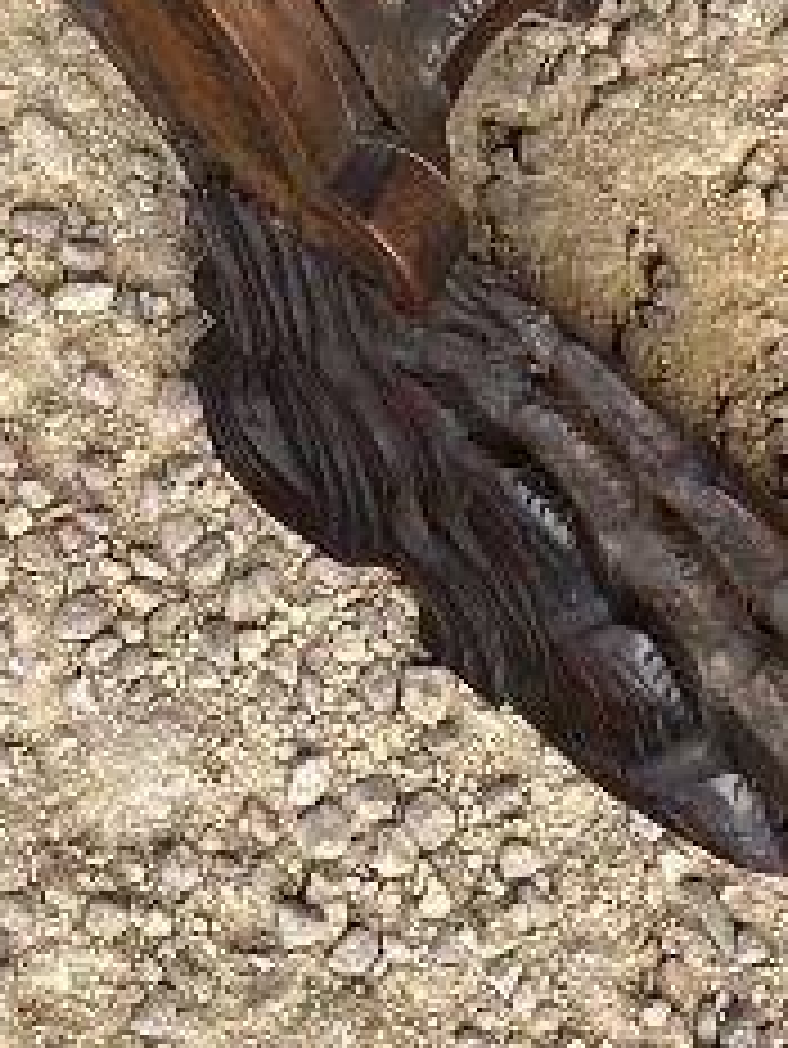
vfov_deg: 11.9
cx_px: 167
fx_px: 4063
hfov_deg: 11.0
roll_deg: -9.6
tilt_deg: -36.6
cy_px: -1466
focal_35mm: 134
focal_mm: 4.25
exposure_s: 1/121
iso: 80
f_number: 1.8
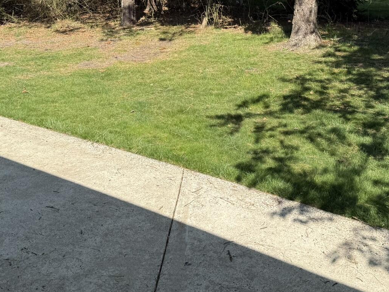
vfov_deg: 29.4
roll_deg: +1.5
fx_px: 539
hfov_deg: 39.7
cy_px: 48
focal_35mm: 48
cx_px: 199
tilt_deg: -9.1
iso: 80
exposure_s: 1/2000
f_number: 1.78
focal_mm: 6.76
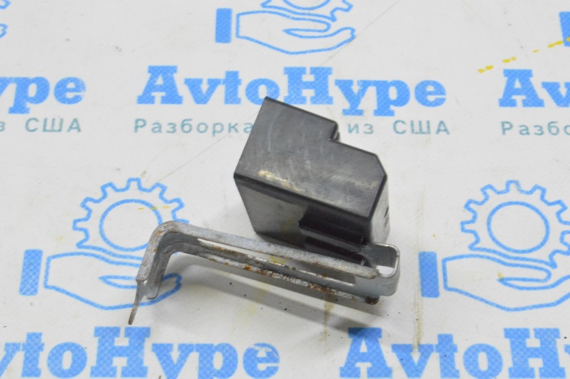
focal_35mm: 82
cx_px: 285
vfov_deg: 16.5
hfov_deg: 24.6
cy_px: 190
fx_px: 1305
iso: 6400
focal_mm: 55
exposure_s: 1/20
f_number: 20
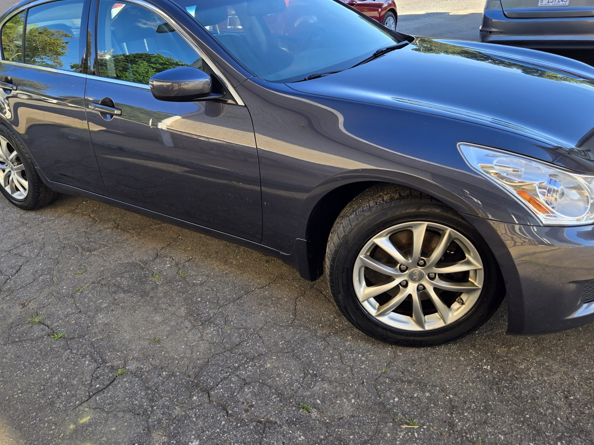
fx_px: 480
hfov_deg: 63.4
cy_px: 184
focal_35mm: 28
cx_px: 284
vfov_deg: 49.5
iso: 25
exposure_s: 1/343
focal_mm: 5.4
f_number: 1.8
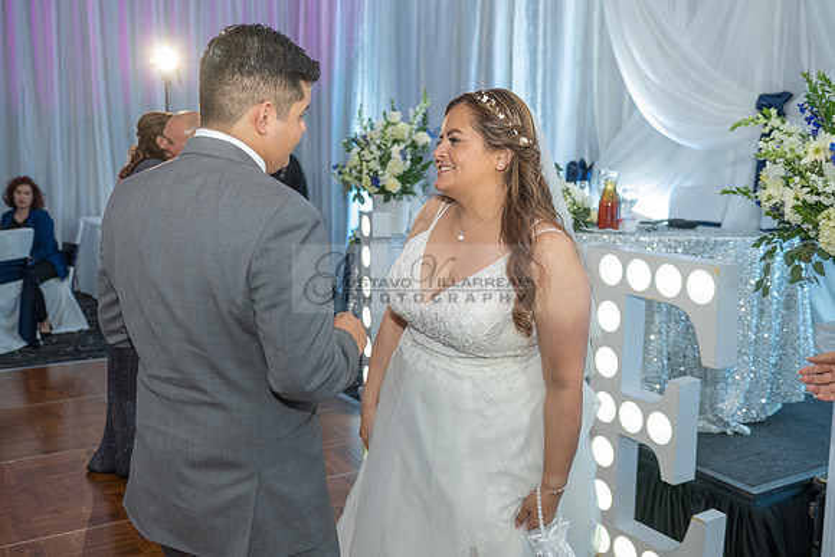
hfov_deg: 53.1
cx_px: 418
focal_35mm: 36
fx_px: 835
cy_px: 278
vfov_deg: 36.9
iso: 1600
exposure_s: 1/125
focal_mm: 36
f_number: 3.5
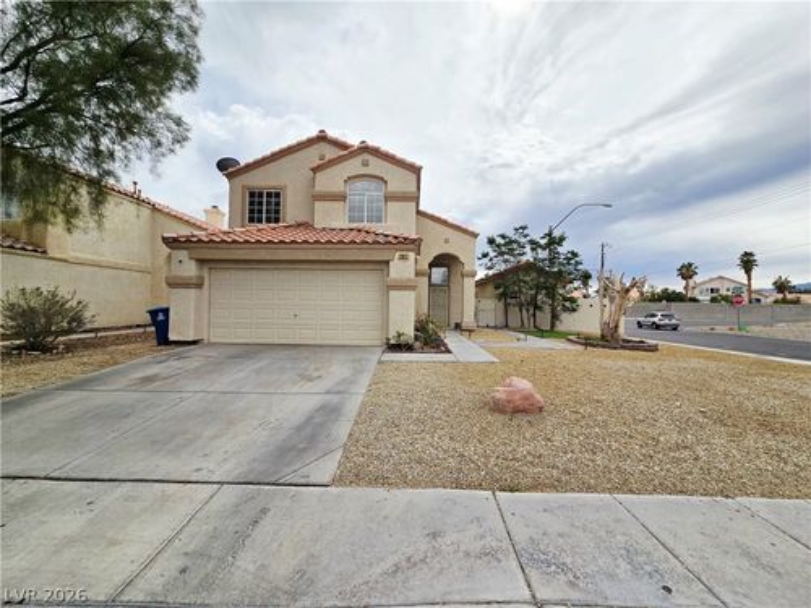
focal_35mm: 13
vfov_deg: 89.9
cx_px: 406
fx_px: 305
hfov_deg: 106.2
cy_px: 304
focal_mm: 2.2
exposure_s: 1/10000
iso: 50
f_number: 2.2
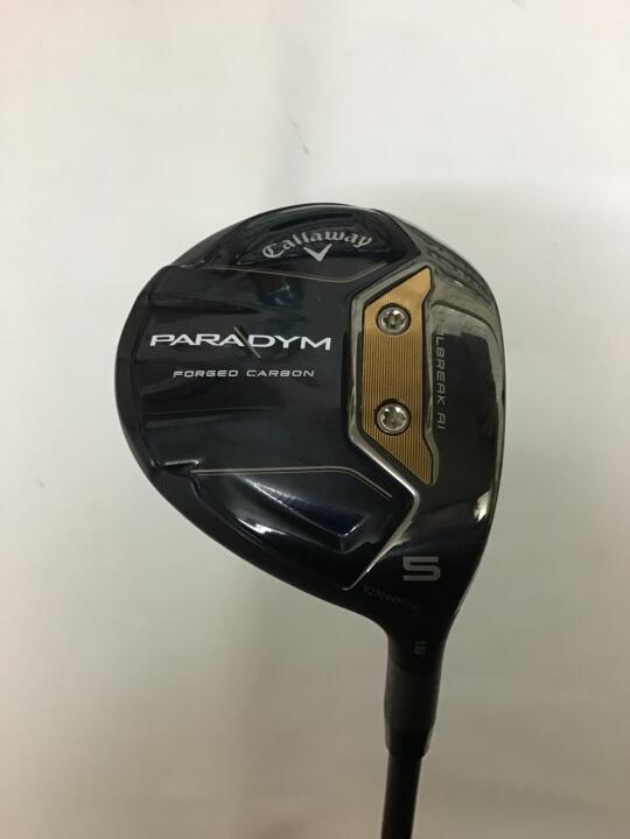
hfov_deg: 45.4
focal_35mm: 31
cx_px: 315
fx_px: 752
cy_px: 420
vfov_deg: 58.4
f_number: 2.4
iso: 200
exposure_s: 1/33
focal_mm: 3.3
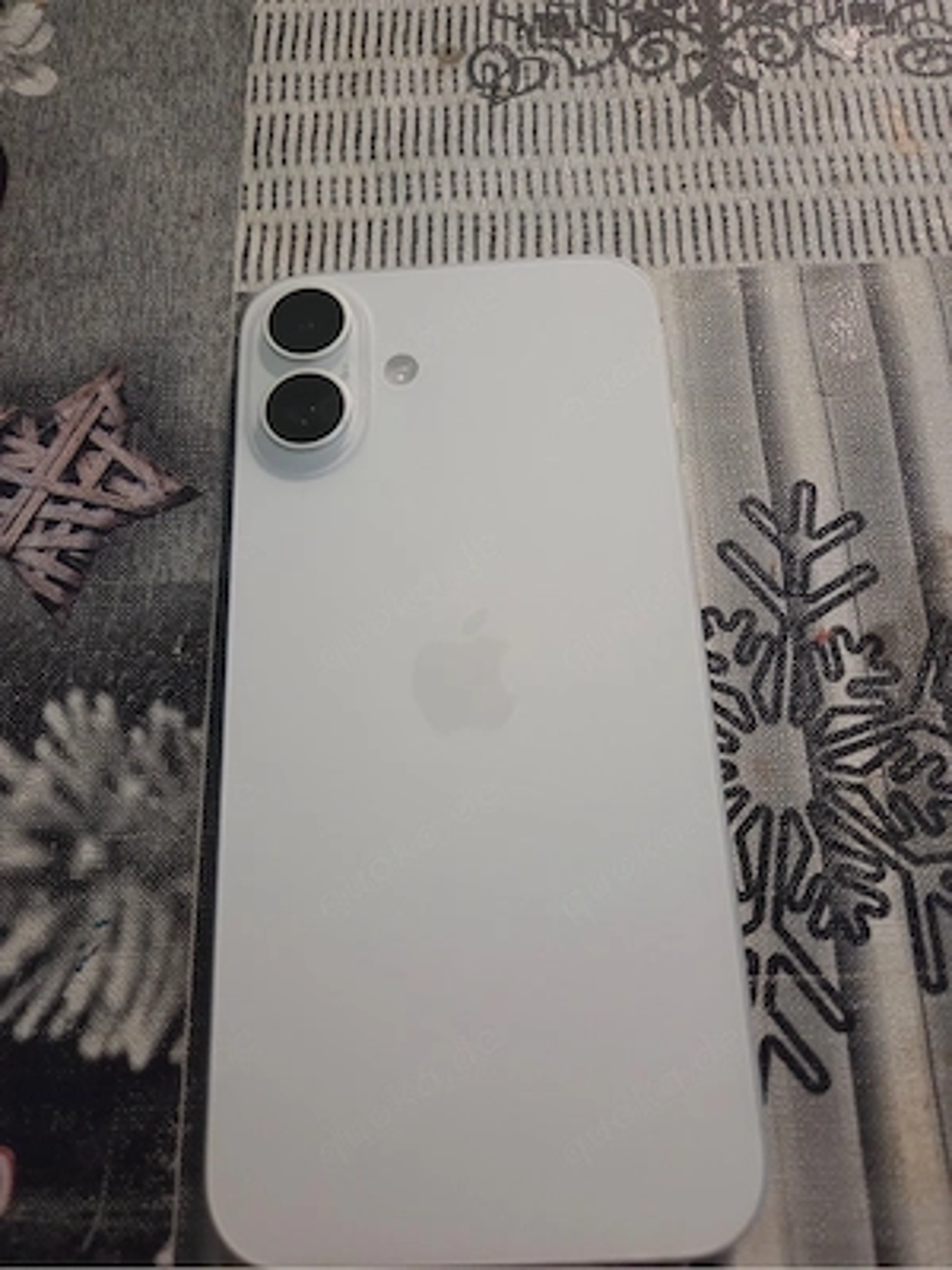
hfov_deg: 58.9
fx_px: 843
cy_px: 635
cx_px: 476
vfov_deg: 73.9
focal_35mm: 23
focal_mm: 5.4
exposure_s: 1/100
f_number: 1.8
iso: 1250
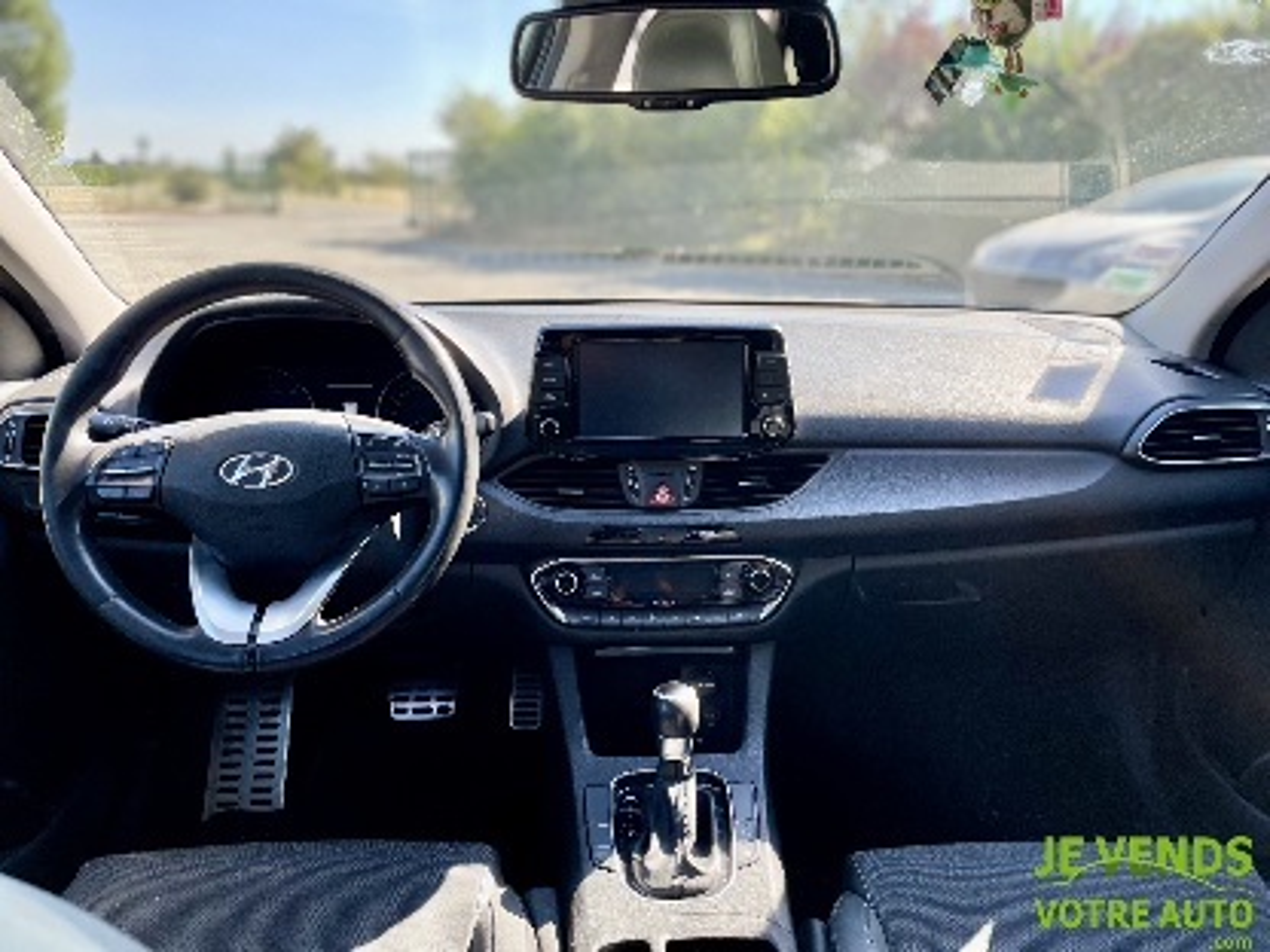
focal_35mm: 26
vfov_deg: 53.1
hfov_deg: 67.3
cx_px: 635
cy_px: 476
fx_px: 954
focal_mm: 4.2
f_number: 1.6
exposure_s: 1/461
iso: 50
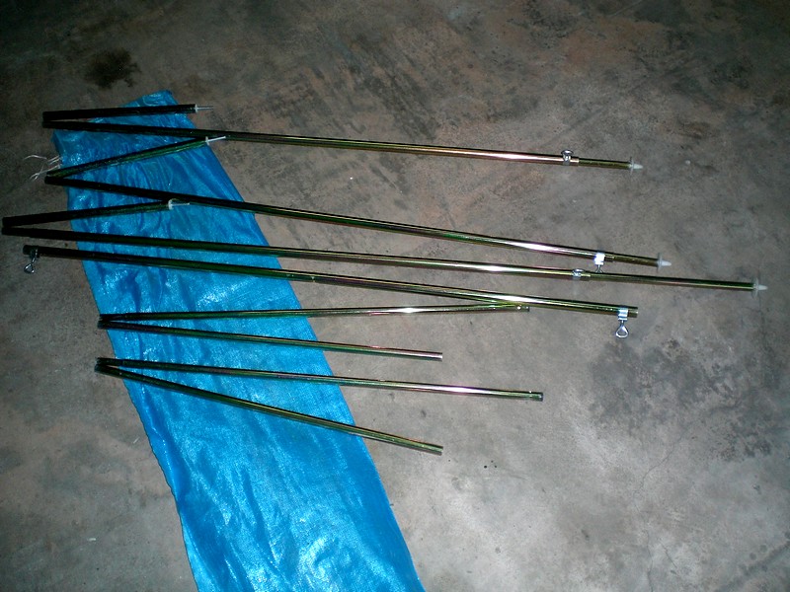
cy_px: 296
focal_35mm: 38
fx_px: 867
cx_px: 395
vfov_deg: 37.7
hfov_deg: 49.0
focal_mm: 6.3
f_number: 3.1
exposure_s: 1/60
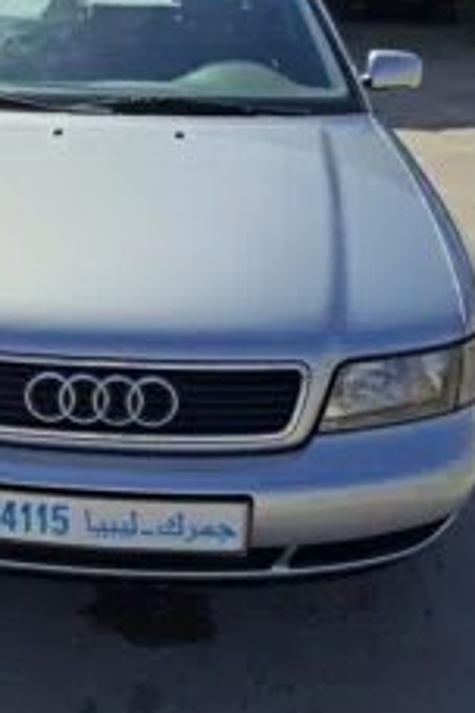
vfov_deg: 46.1
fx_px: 831
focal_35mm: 42
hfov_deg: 31.0
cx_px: 91
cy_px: 285
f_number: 1.8
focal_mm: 5.54
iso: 40
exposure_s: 1/4762
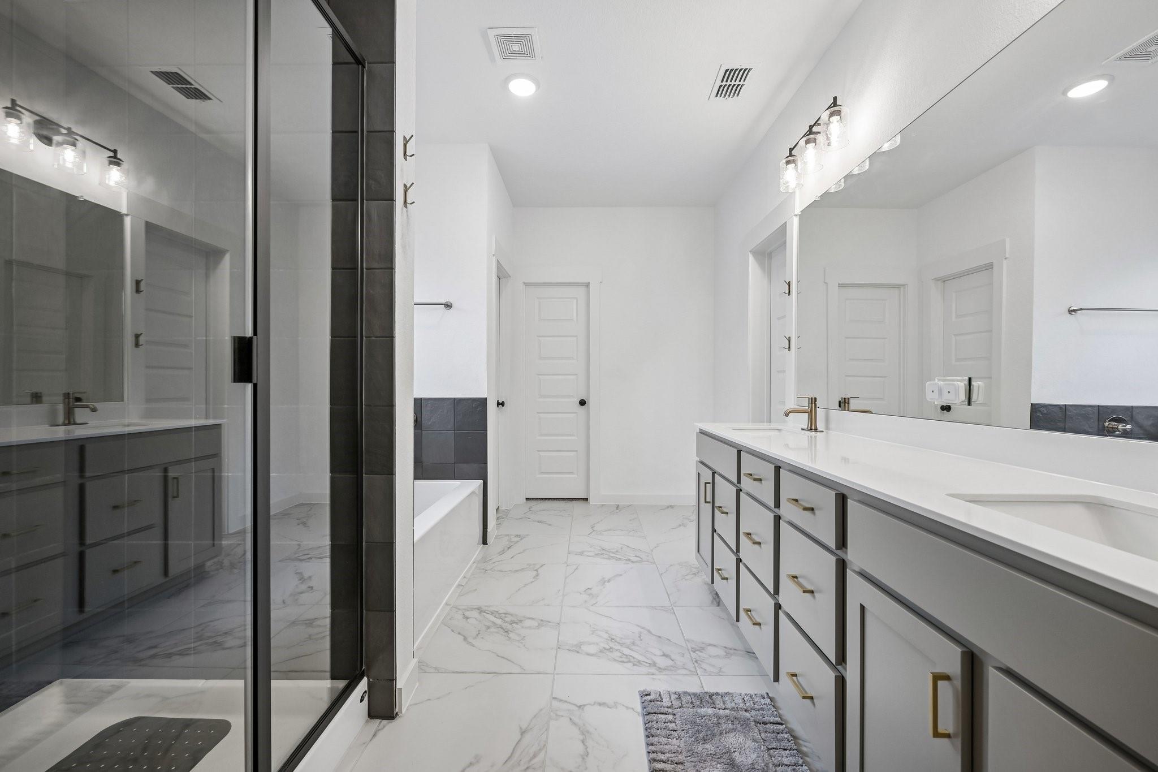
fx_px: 450
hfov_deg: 104.3
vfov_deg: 81.2
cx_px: 579
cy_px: 386
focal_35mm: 14
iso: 250
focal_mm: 14
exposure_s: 1/20
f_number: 9
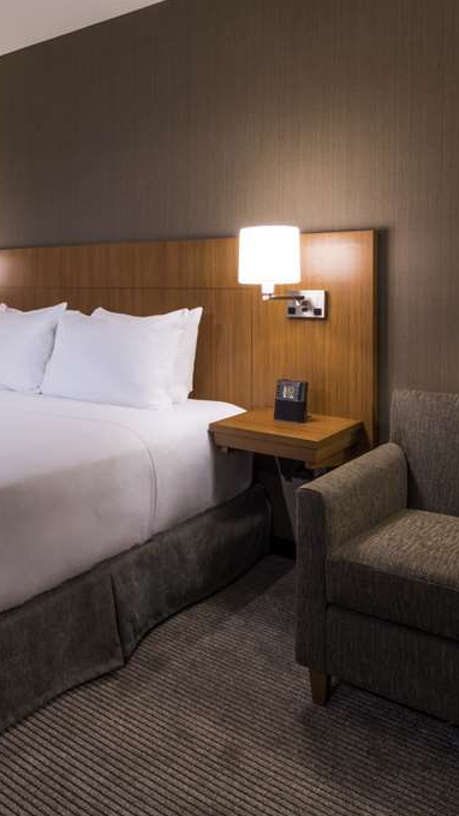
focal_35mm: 30
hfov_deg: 37.7
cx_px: 100
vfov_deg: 64.3
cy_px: 408
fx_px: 649
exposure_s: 4
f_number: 25
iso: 100
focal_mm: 19
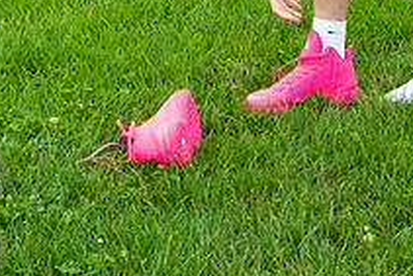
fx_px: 1733
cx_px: 225
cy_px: -73
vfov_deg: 9.0
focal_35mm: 151
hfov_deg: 13.6
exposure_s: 1/1600
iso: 2000
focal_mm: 55
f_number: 5.6
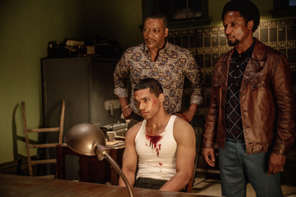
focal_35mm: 46
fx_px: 378
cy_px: 98
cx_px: 148
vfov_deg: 29.2
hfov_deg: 42.7
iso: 3200
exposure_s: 1/160
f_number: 2.8
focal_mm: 46
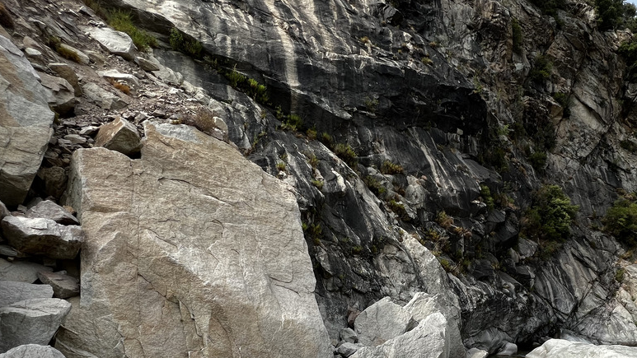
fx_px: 372
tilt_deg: -3.5
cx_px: 424
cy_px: 308
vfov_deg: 47.4
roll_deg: -1.5
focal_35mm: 22
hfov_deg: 78.6
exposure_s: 1/641
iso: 32
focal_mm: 1.57
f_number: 1.8
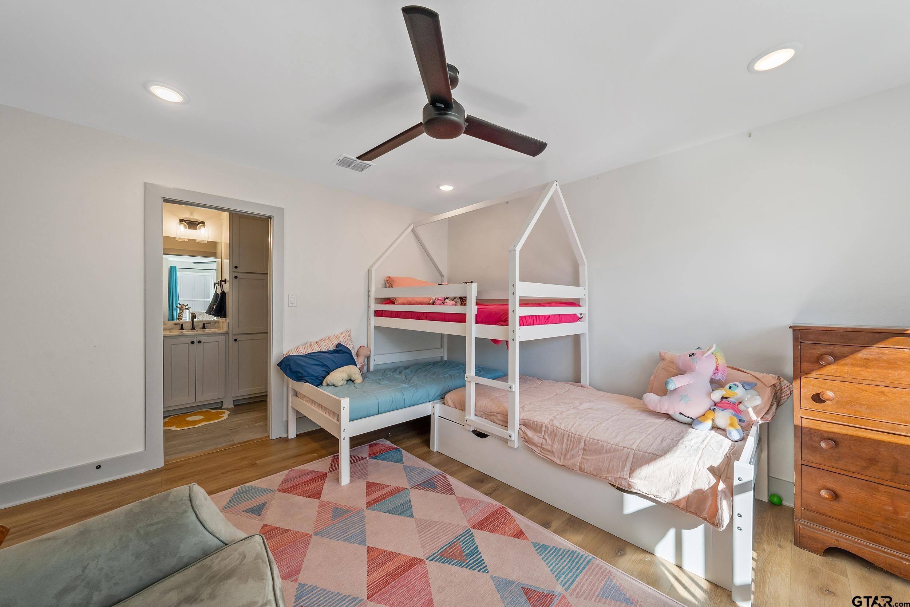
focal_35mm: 13
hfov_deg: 108.3
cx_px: 455
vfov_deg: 85.4
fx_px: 329
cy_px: 304
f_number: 8
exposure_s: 1/100
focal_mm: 13
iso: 800
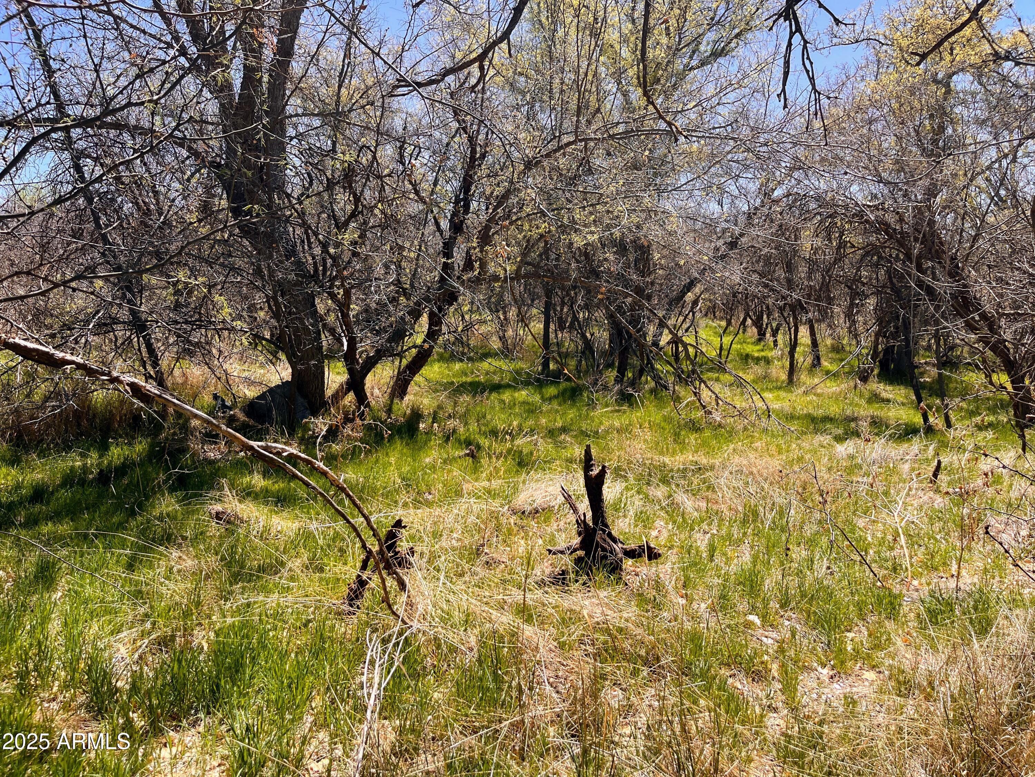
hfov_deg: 67.3
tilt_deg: -4.2
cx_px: 518
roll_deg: -0.9
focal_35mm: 26
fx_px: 777
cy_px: 388
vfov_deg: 53.1
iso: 50
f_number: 1.6
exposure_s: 1/1580
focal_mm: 5.1
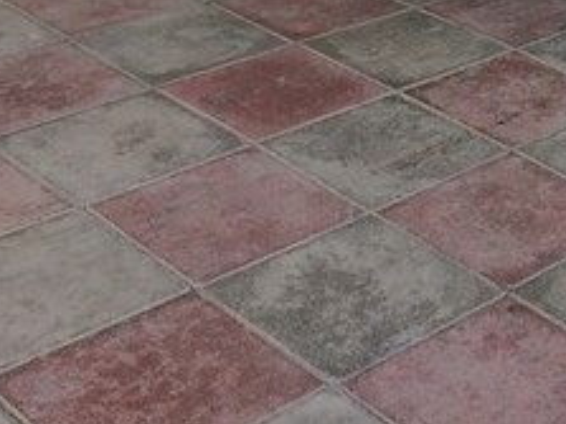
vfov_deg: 15.9
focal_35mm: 86
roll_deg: -3.7
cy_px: -197
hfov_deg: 21.2
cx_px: 675
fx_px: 1405
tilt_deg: -15.1
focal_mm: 4.15
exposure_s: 1/289
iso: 32
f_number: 2.2
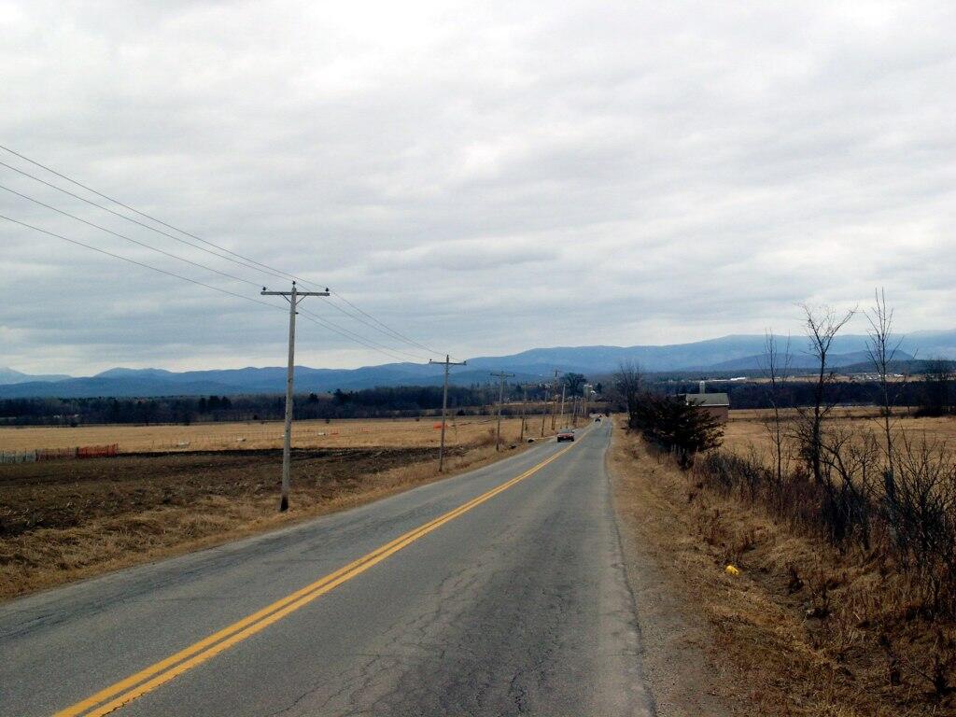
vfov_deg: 25.7
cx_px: 478
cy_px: 358
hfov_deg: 33.8
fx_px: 1574
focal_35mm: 57
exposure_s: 1/125
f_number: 8
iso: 64
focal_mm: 11.82
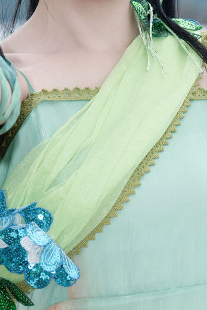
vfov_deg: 5.7
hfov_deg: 3.8
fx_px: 3133
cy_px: 80
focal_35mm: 363
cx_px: 119
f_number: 5.6
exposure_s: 1/250
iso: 160
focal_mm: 105
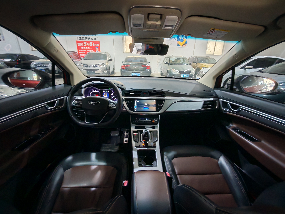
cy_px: 107
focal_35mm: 16
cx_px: 142
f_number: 2.2
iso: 500
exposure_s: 1/14
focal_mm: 1.96
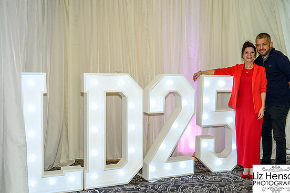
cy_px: 92
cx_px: 159
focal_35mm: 41
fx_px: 330
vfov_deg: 32.6
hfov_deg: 47.4
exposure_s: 1/160
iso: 1250
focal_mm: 36
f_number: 4
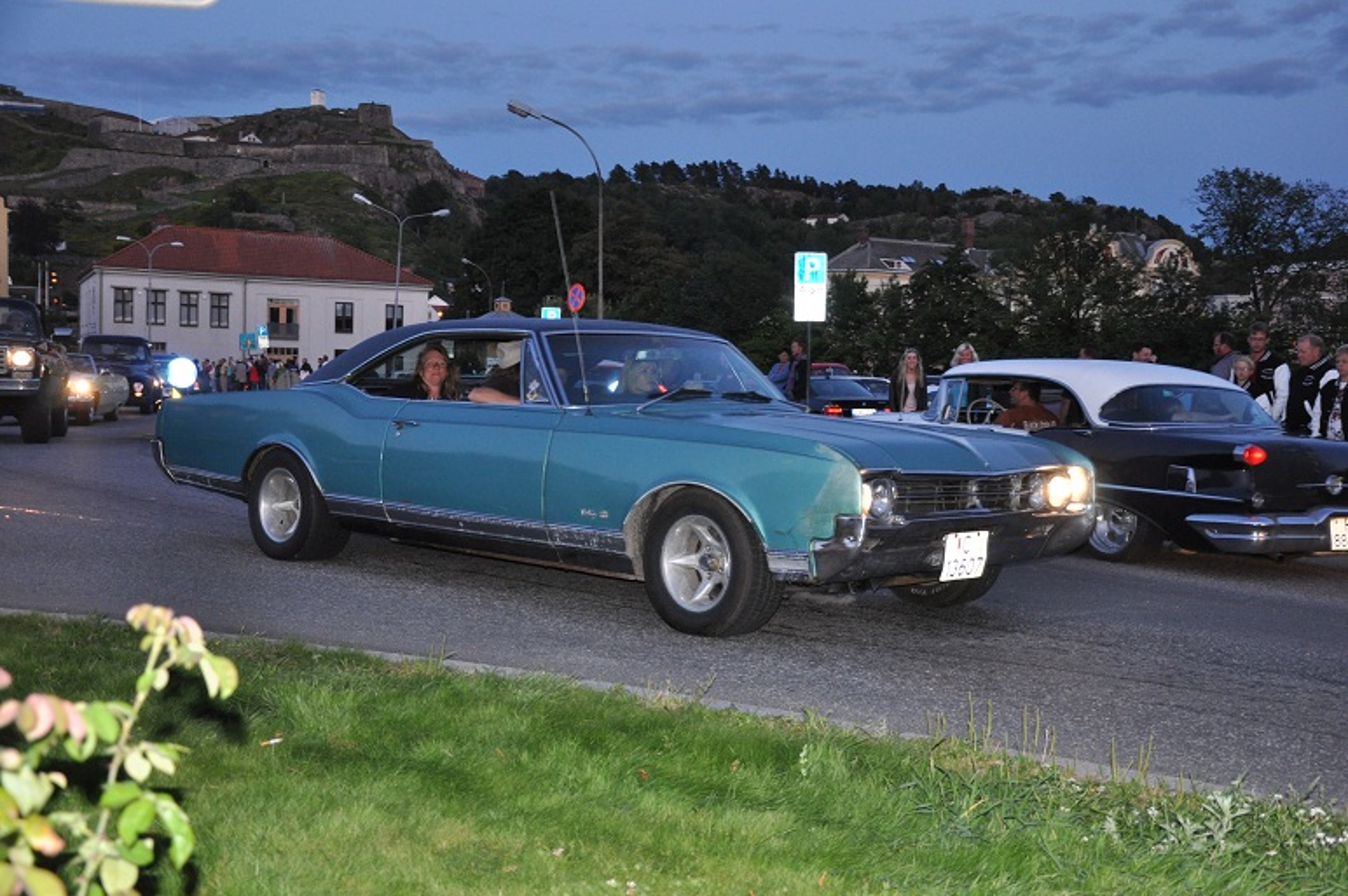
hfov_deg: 46.4
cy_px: 448
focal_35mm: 42
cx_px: 674
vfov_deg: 31.8
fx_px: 1571
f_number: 4
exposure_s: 1/80
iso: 800
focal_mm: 28
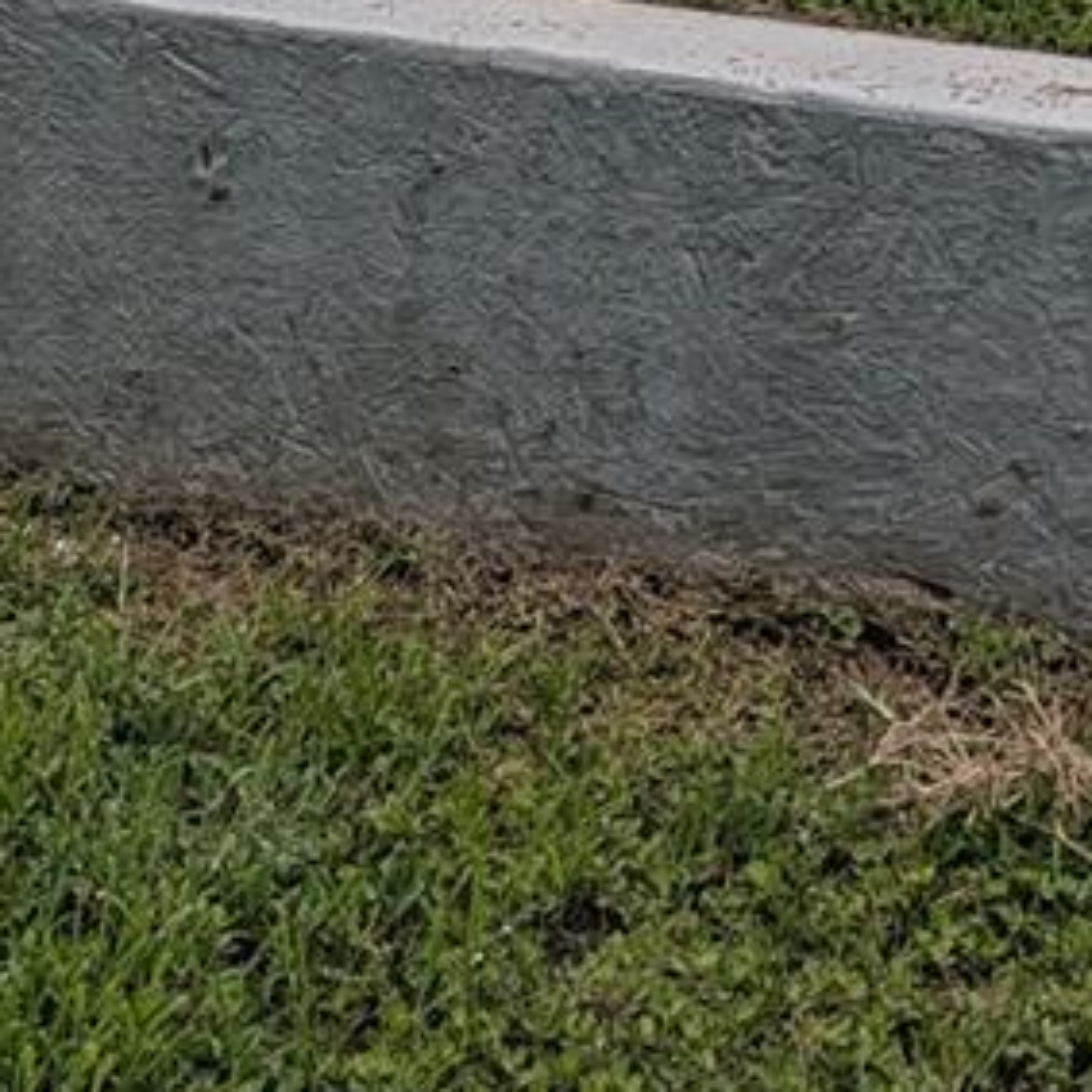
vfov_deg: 15.0
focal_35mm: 90
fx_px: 3212
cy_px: -1204
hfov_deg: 19.2
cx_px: 808
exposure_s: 1/1361
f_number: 1.68
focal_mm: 6.9
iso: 20
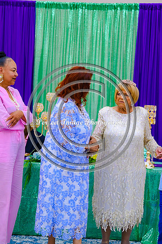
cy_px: 122
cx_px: 81
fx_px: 709
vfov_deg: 19.5
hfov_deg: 13.0
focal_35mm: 105
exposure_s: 1/100
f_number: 2.8
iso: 400
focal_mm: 70
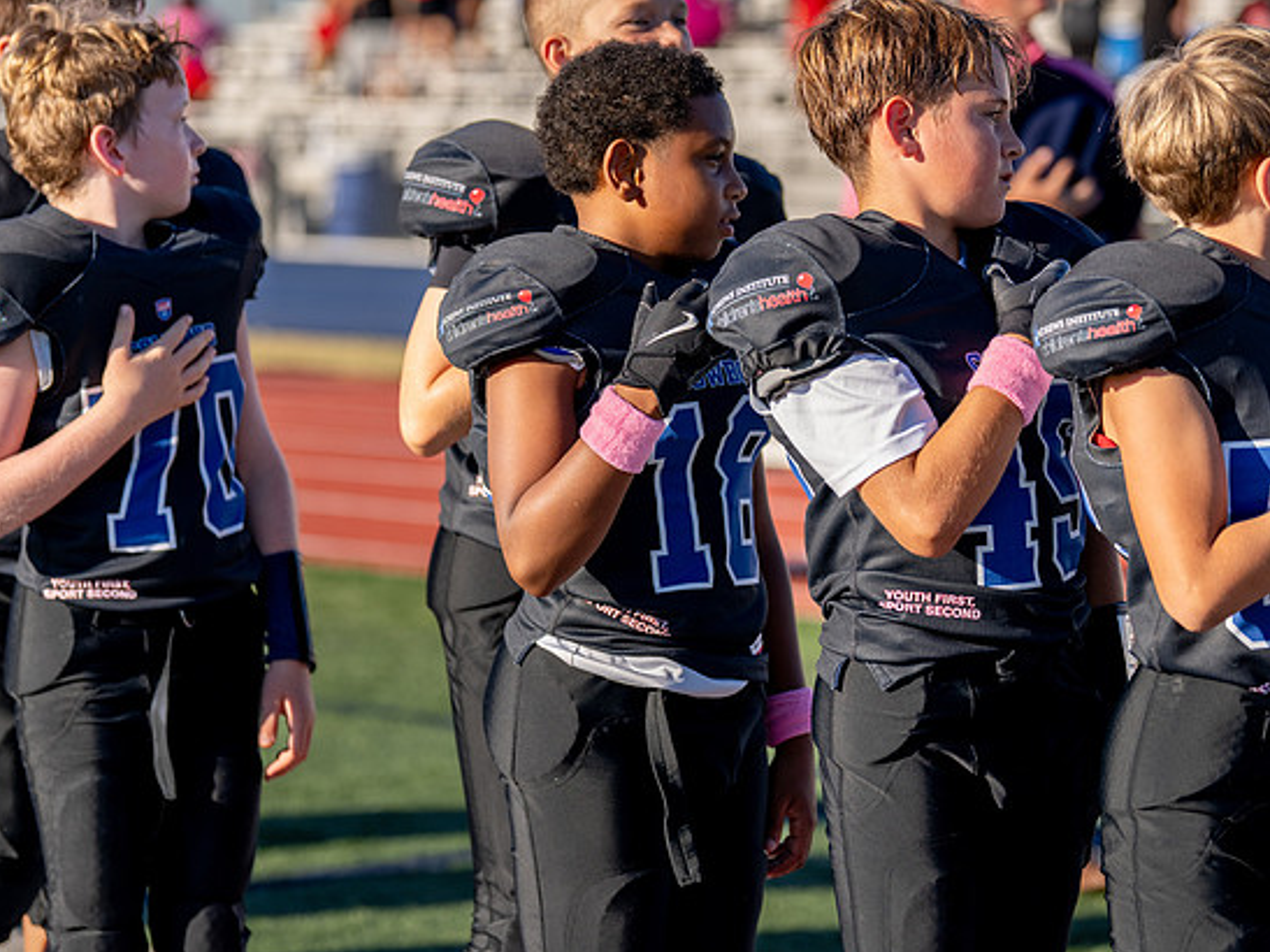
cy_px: 405
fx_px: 4732
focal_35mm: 129
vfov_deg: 11.5
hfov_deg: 15.3
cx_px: 616
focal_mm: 101
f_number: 2.8
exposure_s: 1/2000
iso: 160
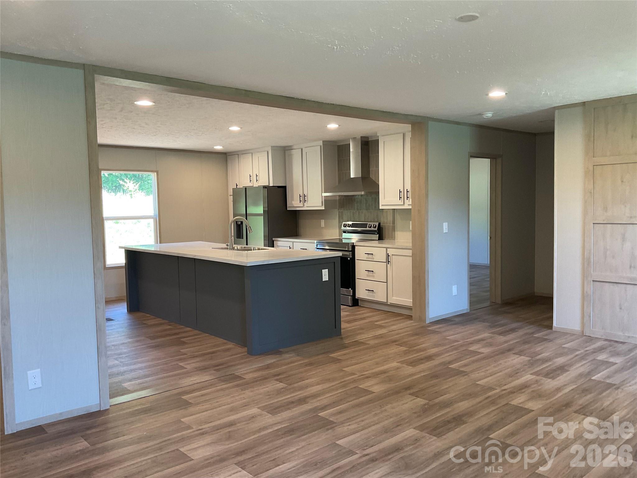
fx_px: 534
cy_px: 239
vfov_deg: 48.2
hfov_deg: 61.7
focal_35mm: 29
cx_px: 318
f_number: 1.8
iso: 80
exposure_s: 1/60
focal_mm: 3
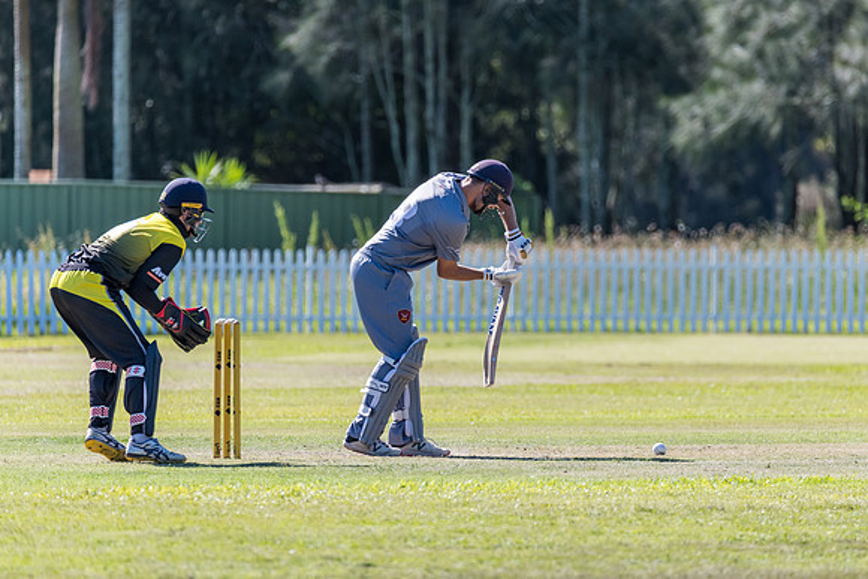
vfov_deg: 2.8
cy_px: 267
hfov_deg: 4.2
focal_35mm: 496
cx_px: 468
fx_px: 11954
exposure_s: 1/2000
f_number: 6.3
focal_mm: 460
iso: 900
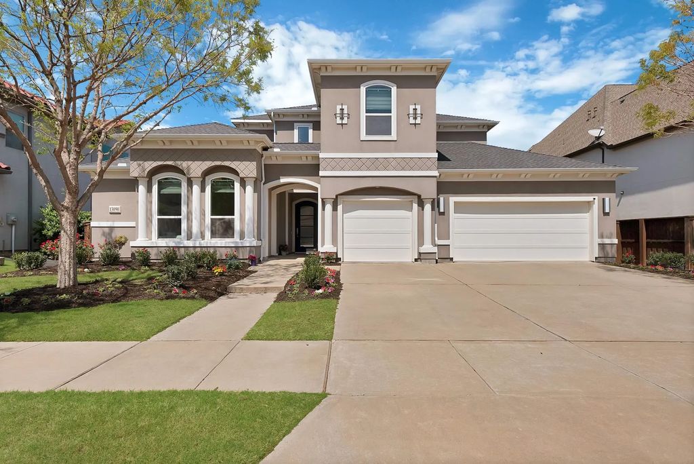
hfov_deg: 90.0
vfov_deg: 67.5
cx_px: 347
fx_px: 347
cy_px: 232
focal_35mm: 18
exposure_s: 1/2000
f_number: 8
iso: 640
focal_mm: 18
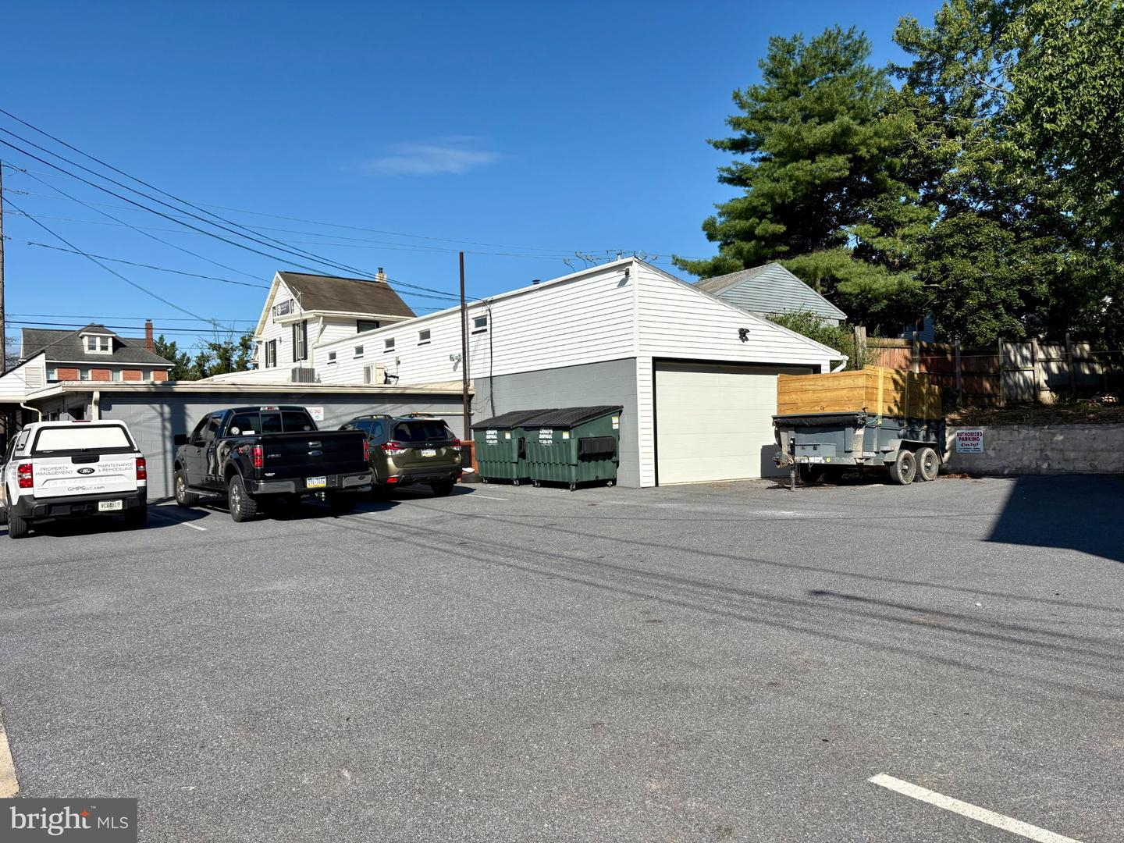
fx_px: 844
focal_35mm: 26
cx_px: 562
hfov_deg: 67.3
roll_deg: +1.8
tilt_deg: +1.2
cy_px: 422
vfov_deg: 53.1
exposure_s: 1/4608
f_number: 1.6
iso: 50
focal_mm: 5.96
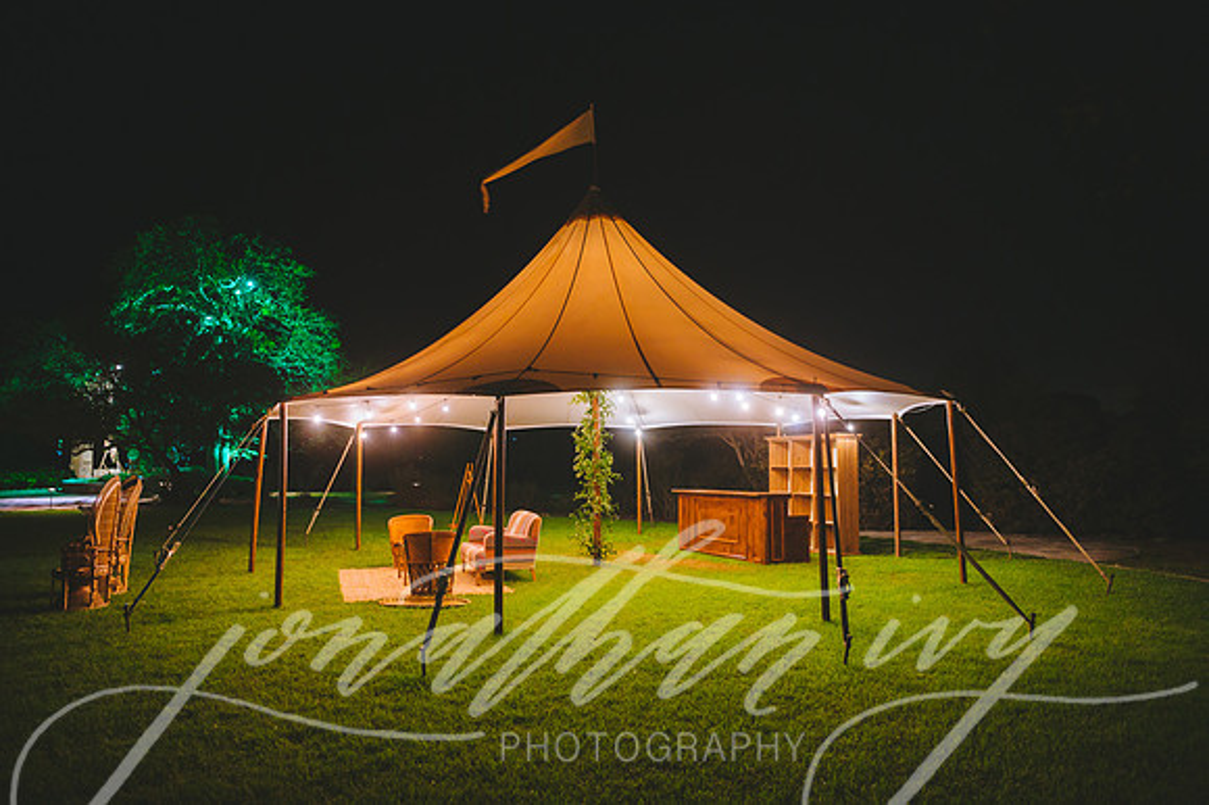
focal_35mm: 24
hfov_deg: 73.8
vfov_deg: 53.1
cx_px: 604
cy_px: 402
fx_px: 806
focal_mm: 24
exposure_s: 1/20
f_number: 2.8
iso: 2500
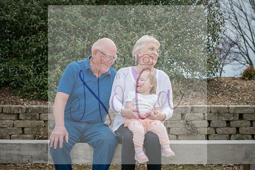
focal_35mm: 86
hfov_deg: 23.6
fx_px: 609
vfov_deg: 15.9
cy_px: 85
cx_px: 128
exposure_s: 1/640
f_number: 9
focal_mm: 86
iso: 400
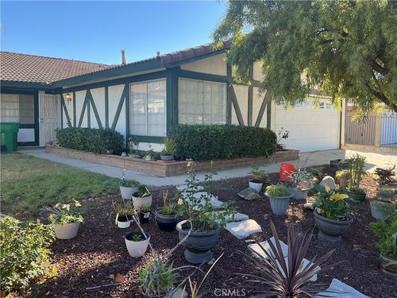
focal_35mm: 29
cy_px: 149
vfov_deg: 48.2
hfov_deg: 61.7
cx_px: 198
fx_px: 333
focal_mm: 3
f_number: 1.8
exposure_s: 1/322
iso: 25
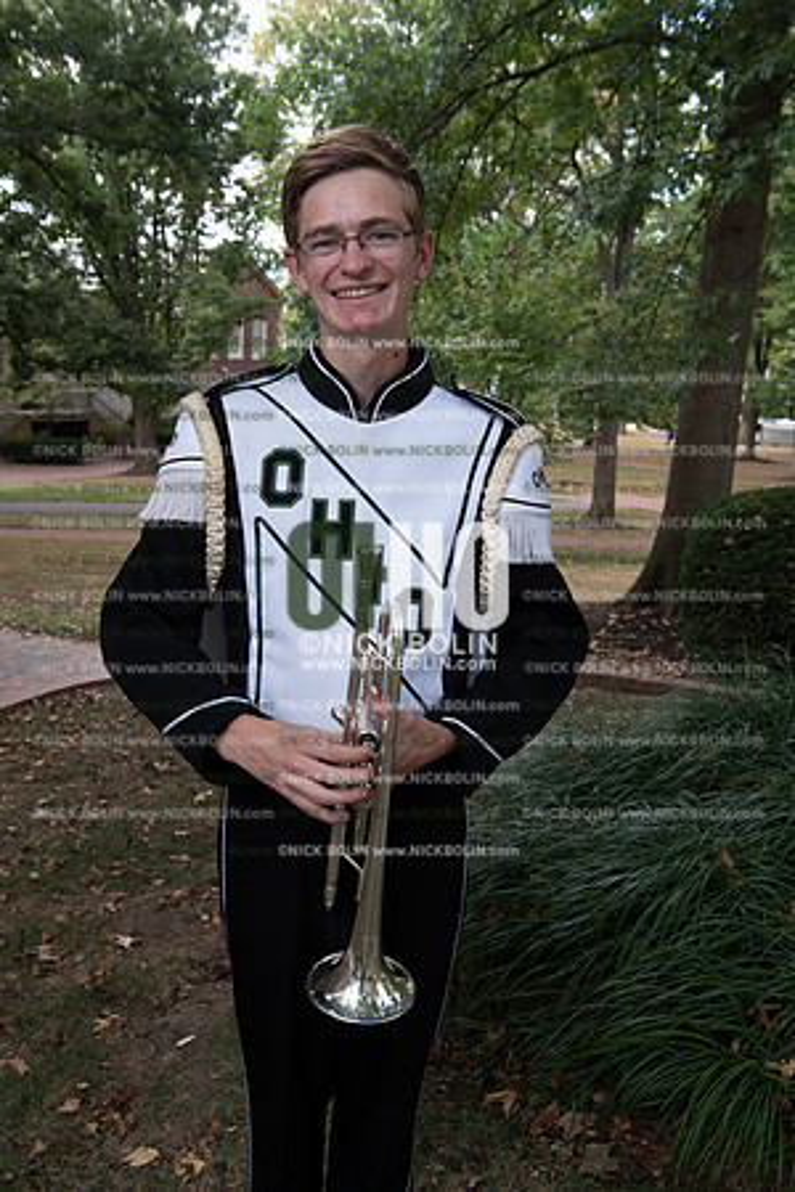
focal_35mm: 36
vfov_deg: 53.1
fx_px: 1192
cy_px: 596
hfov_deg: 36.9
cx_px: 398
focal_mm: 36
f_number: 8
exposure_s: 1/100
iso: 500
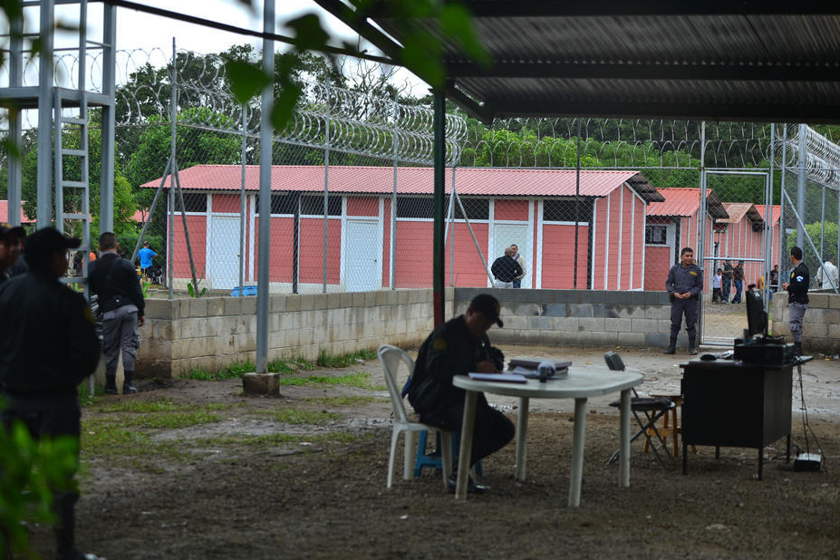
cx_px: 418
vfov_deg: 19.2
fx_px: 1657
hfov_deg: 28.5
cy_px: 282
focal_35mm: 71
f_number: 3.5
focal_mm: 70
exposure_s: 1/250
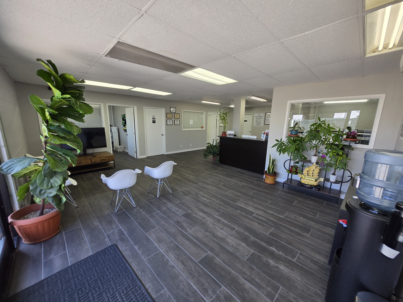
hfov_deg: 106.2
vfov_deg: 89.9
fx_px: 151
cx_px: 202
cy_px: 151
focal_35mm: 13
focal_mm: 1.7
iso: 40
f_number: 2.2
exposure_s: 1/60
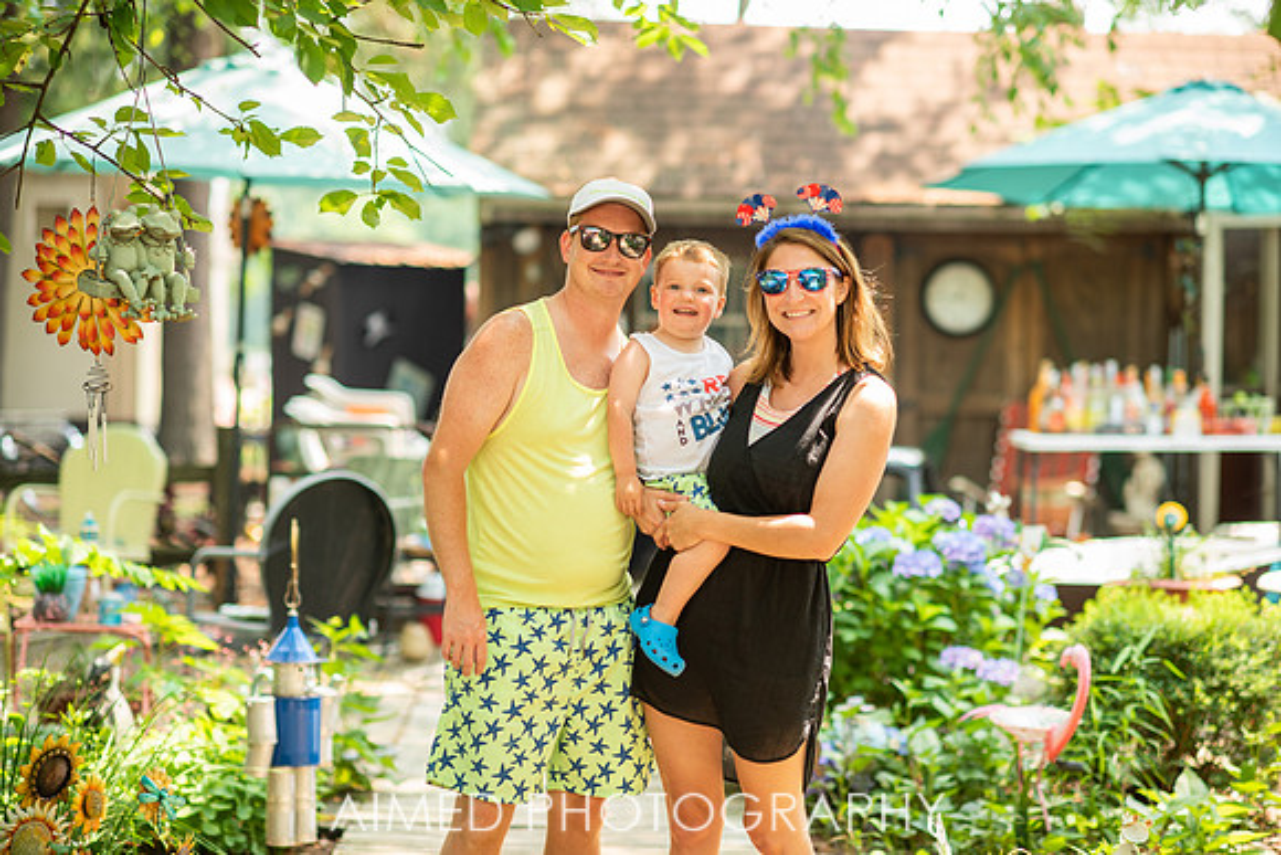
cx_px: 640
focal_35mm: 85
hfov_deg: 23.9
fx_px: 3025
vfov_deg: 16.1
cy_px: 428
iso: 80
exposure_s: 1/200
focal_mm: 85
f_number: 2
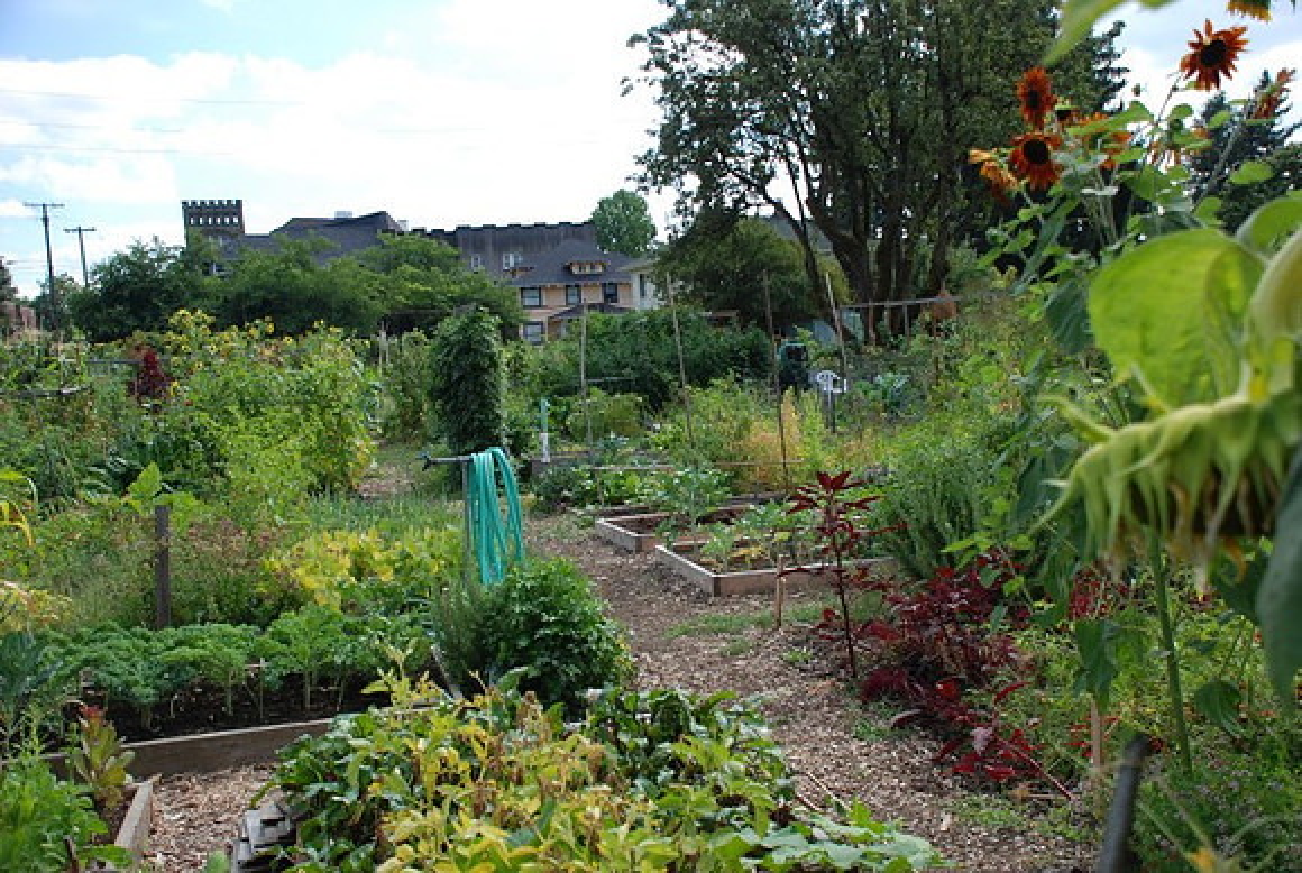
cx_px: 651
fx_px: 1304
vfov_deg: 37.0
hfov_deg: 53.0
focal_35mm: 36
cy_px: 436
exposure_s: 1/400
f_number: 4
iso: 100
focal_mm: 24
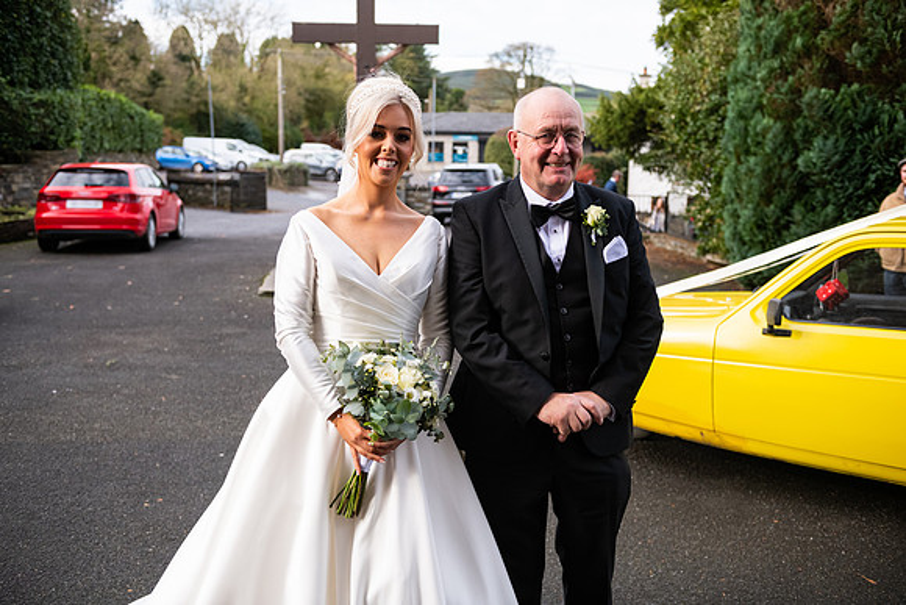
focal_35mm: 38
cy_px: 302
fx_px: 957
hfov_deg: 50.7
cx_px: 453
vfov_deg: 35.1
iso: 800
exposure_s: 1/2500
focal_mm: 38
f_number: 3.5
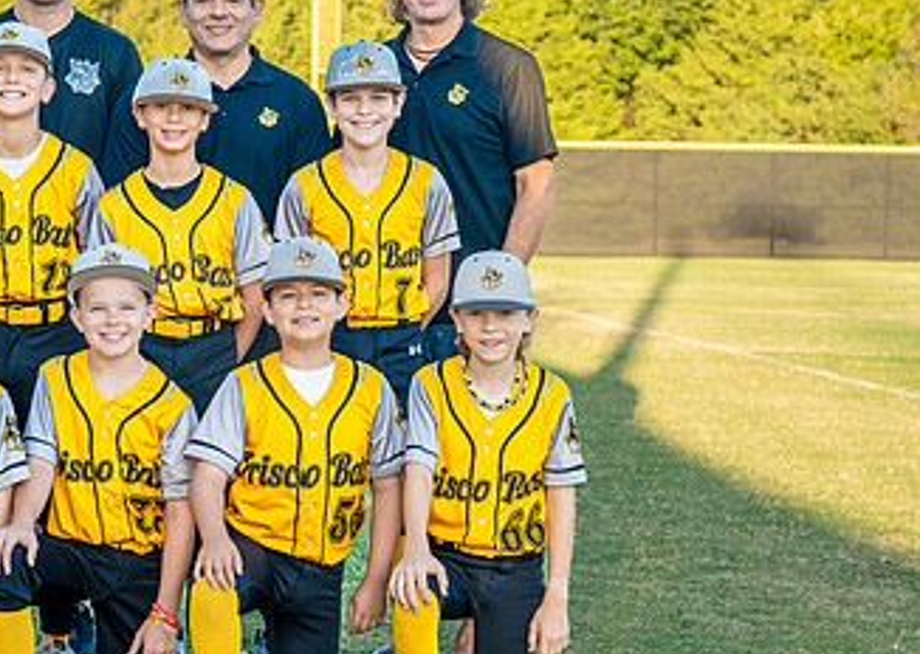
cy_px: 320
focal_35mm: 106
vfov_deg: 13.5
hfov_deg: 18.7
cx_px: 219
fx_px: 2766
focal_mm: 50
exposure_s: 1/320
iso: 200
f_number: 4
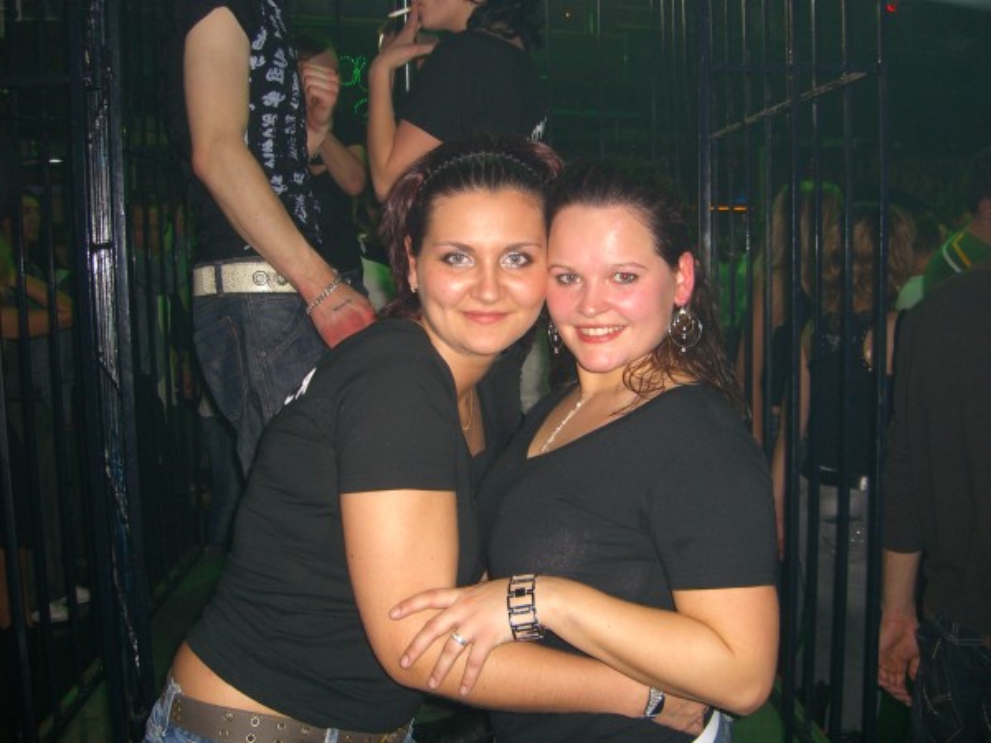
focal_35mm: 38
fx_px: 1088
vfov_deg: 37.7
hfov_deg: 49.0
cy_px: 372
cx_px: 496
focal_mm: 7.9
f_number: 2.8
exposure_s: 1/60
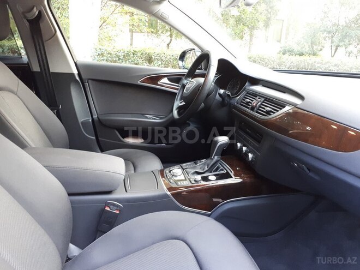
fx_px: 281
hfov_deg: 65.3
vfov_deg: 51.4
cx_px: 180
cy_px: 135
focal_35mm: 27
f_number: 1.9
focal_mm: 3.6
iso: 320
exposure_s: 1/17
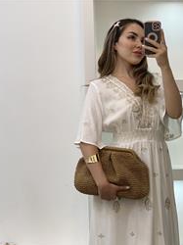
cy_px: 200
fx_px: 607
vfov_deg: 22.4
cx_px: 144
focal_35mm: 86
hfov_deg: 17.0
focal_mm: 6
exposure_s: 1/100
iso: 64
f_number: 2
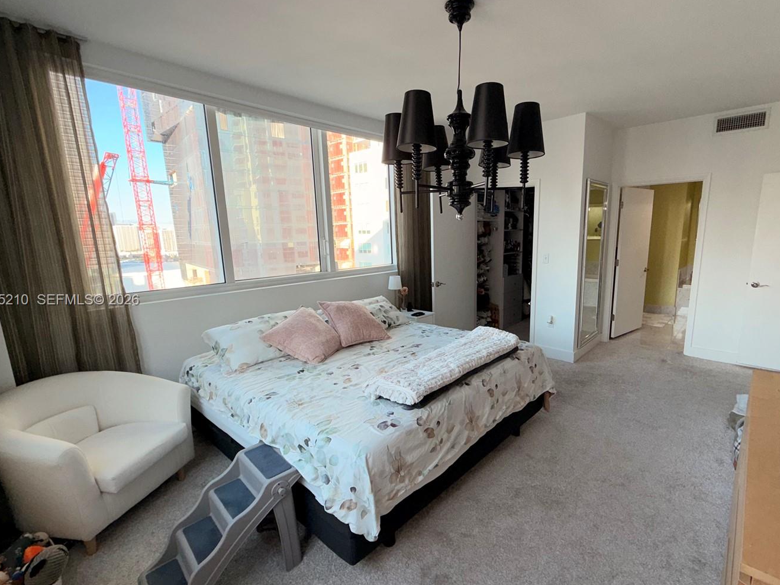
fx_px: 383
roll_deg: +1.6
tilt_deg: -9.6
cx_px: 428
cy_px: 301
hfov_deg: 90.8
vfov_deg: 74.7
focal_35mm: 17
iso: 50
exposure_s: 1/154
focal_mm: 2.22
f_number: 2.2
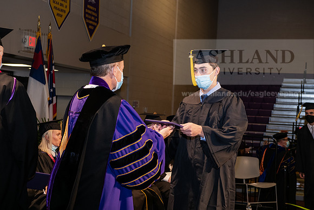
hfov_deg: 32.4
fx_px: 541
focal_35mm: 62
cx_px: 157
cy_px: 105
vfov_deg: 21.9
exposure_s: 1/200
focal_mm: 62
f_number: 6.3
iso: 1600
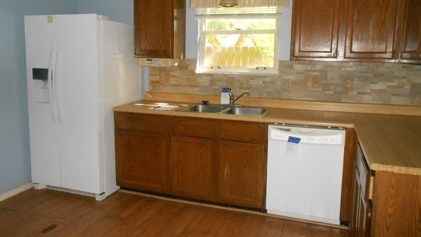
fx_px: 324
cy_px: 105
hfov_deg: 66.0
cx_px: 207
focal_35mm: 29
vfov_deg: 40.2
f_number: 3.5
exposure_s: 1/25
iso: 500
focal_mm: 4.6
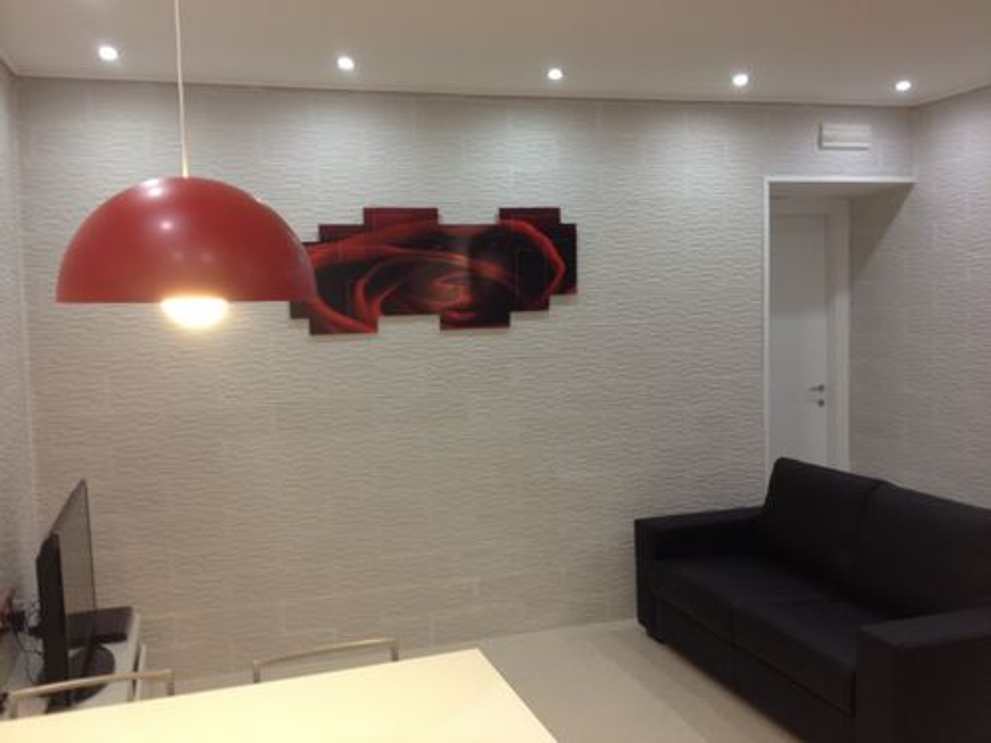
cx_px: 496
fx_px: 1002
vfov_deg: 40.7
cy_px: 372
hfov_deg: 52.6
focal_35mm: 35
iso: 125
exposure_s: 1/20
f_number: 2.4
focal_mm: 4.28
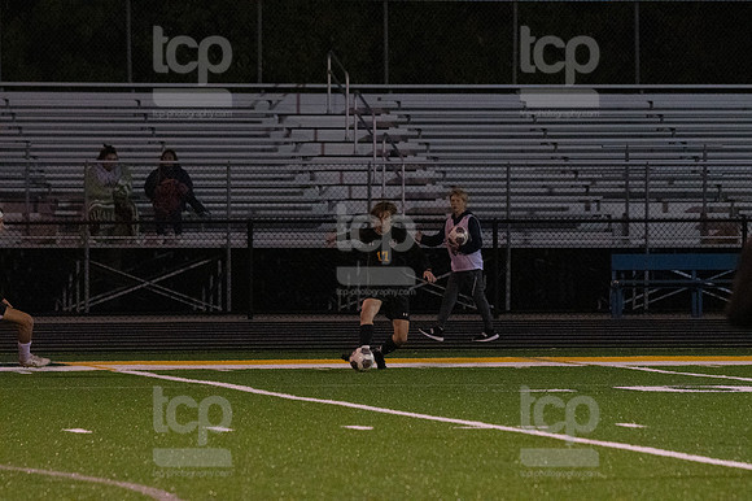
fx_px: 6096
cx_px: 376
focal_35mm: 292
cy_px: 250
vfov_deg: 4.7
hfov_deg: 7.1
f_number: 4.5
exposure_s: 1/1250
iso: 6400
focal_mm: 195
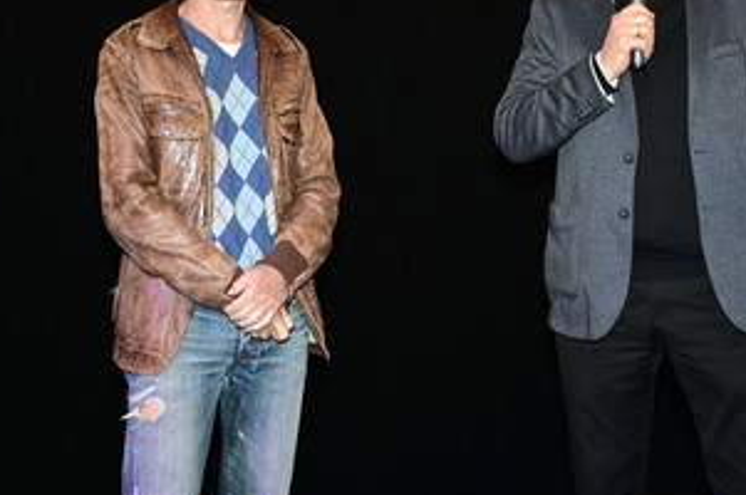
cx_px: 519
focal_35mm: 54
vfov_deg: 24.8
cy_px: 151
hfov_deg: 36.4
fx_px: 1118
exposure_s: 1/200
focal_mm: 36
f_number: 4
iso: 4000
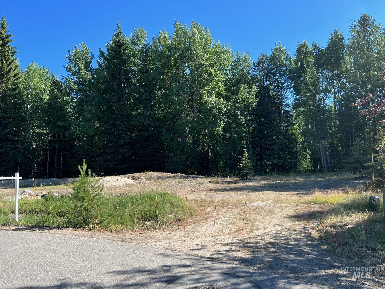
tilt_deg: +3.2
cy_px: 144
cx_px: 192
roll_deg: +2.0
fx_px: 289
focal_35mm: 26
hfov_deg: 67.3
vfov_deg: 53.1
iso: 50
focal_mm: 5.7
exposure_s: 1/1553
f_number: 1.5
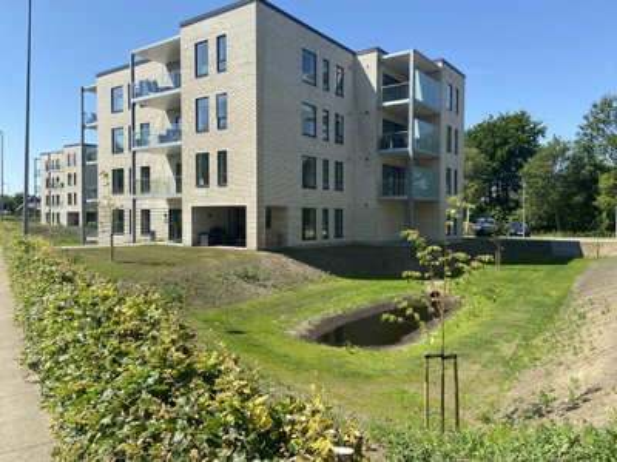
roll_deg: +0.4
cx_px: 308
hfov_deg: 67.3
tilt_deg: -0.3
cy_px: 231
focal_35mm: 26
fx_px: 463
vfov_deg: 53.1
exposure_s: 1/1996
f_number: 1.8
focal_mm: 4.25
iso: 32
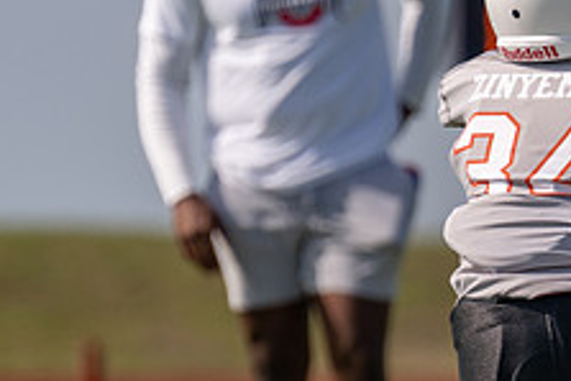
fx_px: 14093
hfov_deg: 2.3
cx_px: 668
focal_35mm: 888
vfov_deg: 1.6
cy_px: 362
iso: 160
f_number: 4
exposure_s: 1/2500
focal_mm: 255
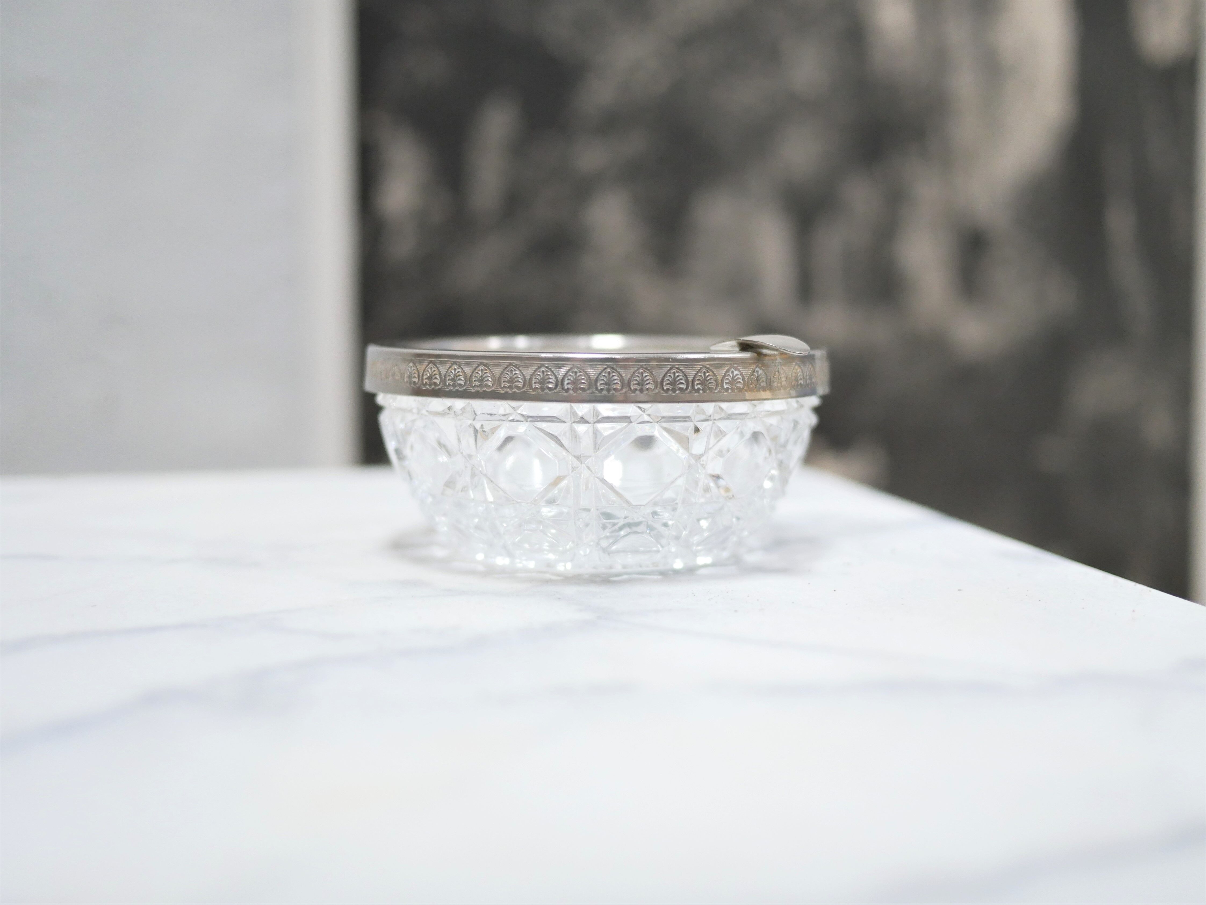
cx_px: 603
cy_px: 452
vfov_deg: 36.0
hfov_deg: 46.8
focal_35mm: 40
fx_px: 1394
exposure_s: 1/60
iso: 1000
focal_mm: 20
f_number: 1.7
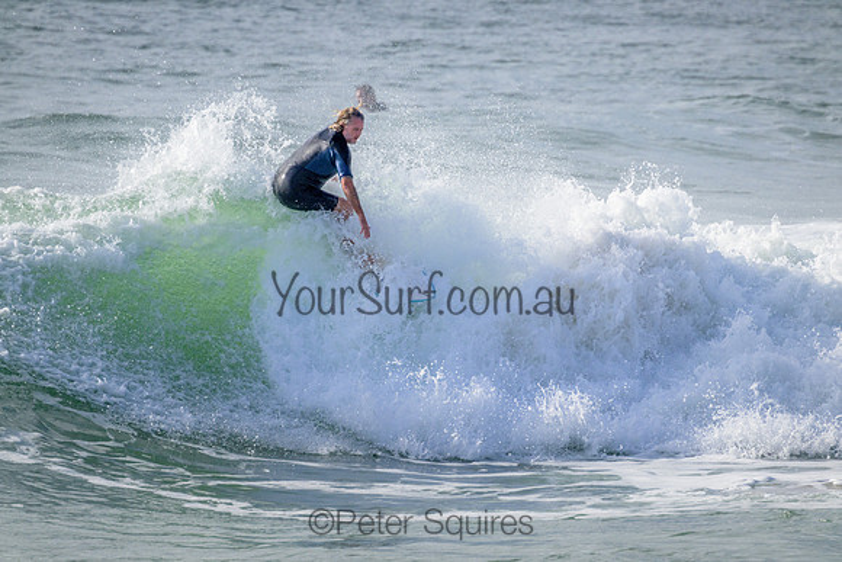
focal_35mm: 800
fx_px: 18715
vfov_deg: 1.7
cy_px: 281
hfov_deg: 2.6
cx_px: 421
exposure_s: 1/2000
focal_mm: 800
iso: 900
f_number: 11
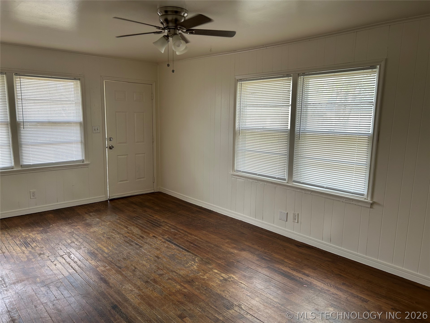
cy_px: 162
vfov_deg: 53.1
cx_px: 215
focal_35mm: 26
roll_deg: -0.1
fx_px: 323
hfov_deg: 67.3
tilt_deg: -9.9
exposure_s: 1/121
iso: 40
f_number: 1.5
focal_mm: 5.7
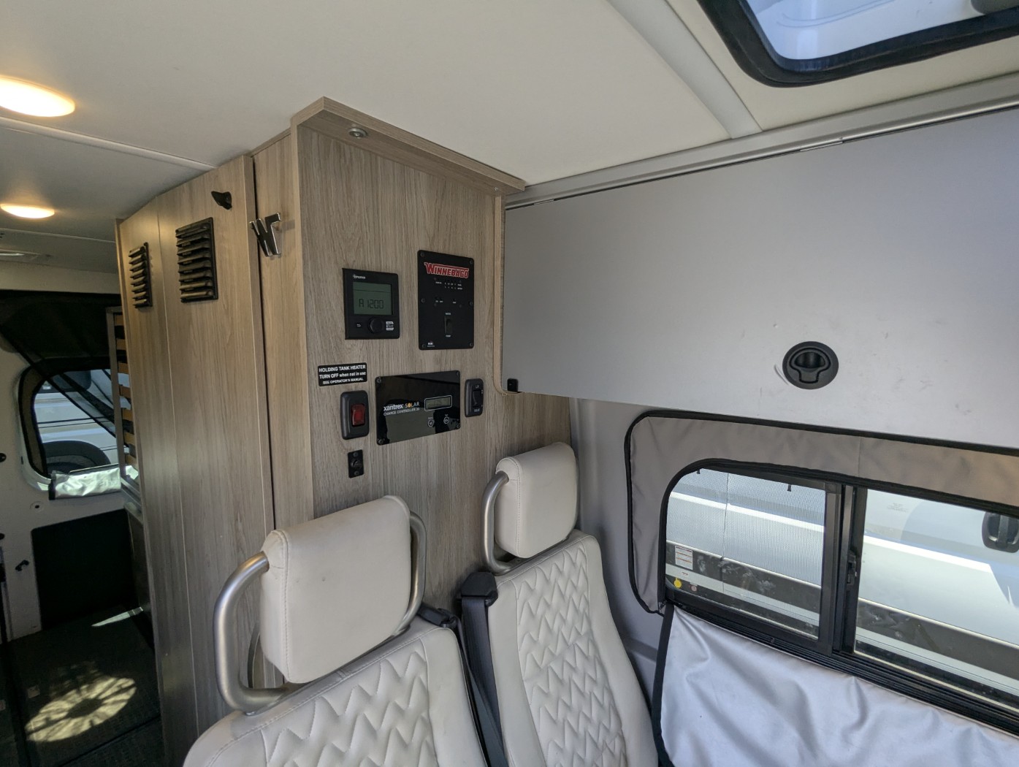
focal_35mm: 16
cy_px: 384
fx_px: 472
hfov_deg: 94.4
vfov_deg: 78.2
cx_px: 510
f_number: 2.2
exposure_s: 1/252
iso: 104
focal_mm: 2.35
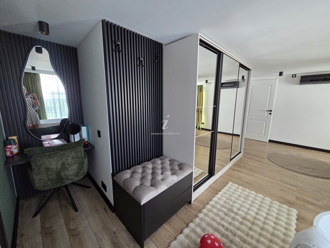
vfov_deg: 89.9
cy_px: 124
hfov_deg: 106.2
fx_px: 124
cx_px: 165
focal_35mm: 13
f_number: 2.2
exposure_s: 1/200
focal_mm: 2.2
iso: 400
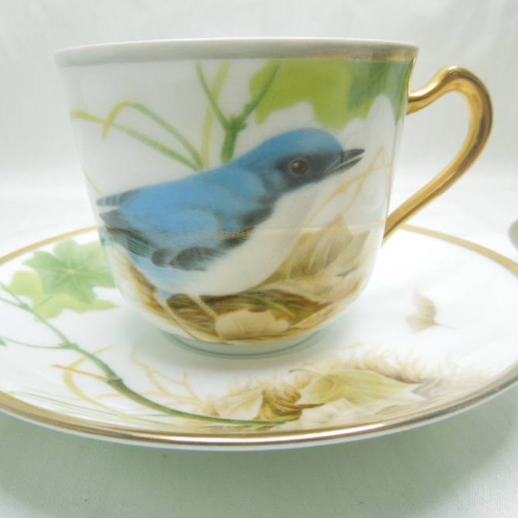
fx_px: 508
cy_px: 255
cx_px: 249
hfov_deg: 54.0
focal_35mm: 30
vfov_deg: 54.0
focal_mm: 4.5
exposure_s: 1/60
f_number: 3.3
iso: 100
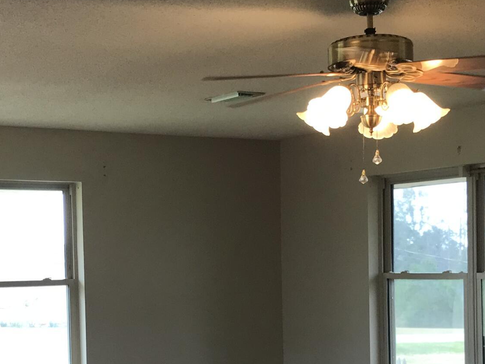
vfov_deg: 19.4
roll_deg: +1.3
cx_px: 198
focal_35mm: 75
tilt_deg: -3.5
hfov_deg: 25.9
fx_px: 1051
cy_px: 308
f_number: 1.8
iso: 40
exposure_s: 1/120
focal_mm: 3.99
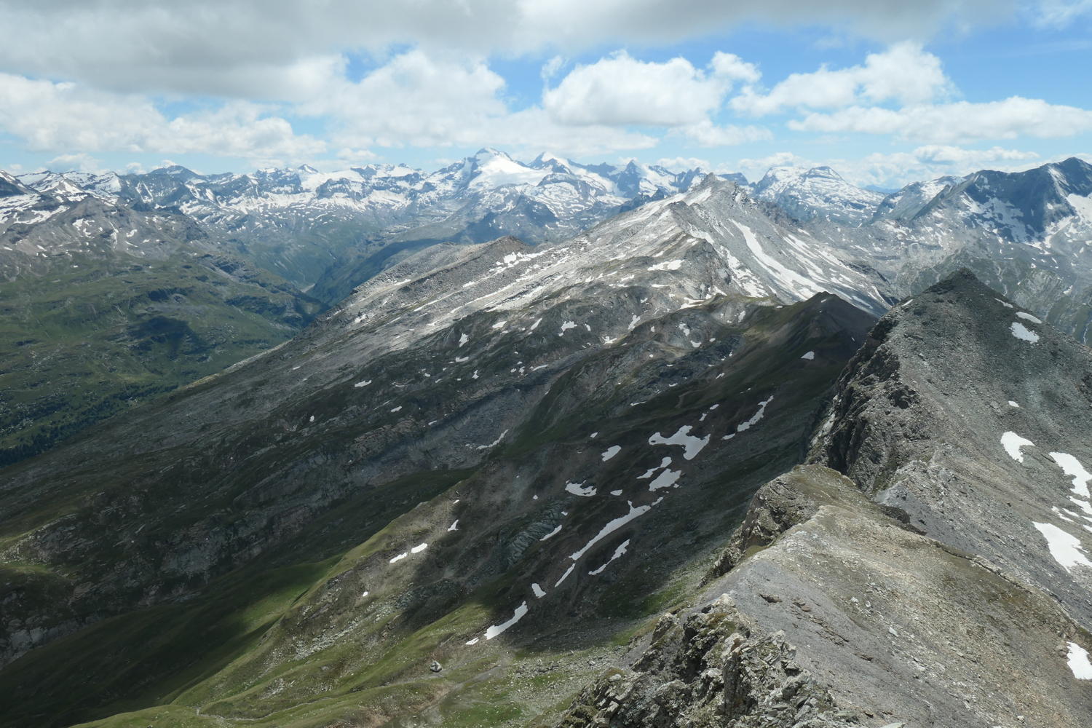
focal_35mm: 28
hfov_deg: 65.5
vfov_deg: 46.4
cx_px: 546
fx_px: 849
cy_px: 364
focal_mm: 10.1
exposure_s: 1/800
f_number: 7.1
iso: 200
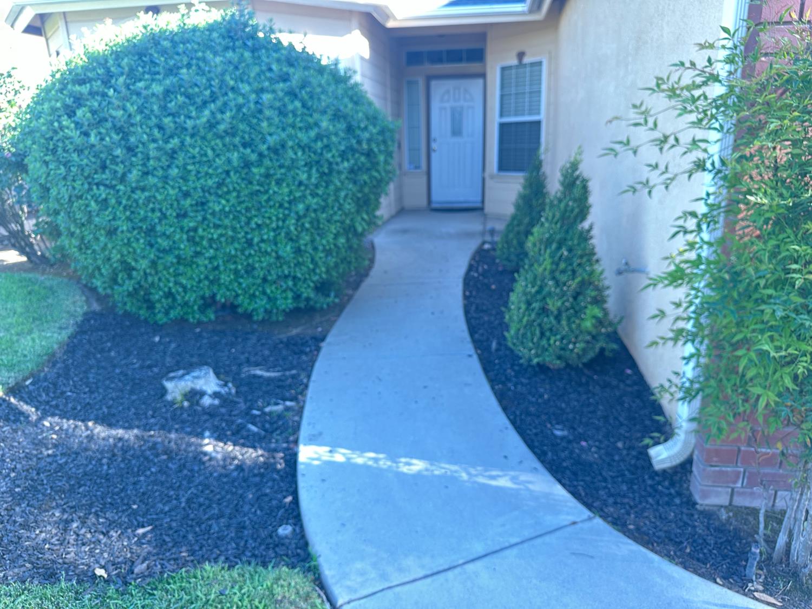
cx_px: 406
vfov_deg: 56.8
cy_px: 304
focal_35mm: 24
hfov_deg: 71.6
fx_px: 563
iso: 160
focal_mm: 6.86
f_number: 1.78
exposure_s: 1/120
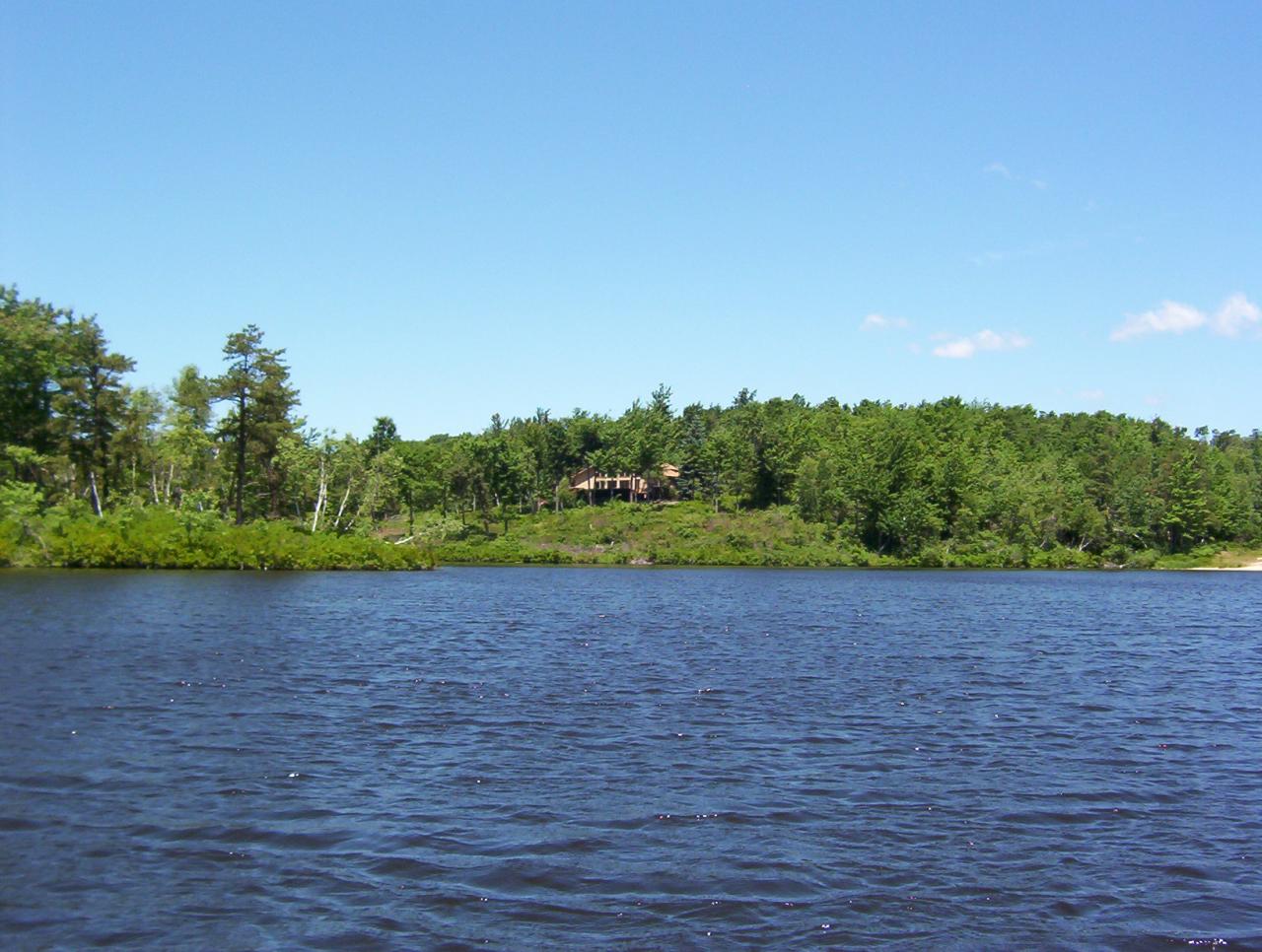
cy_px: 476
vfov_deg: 39.8
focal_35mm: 36
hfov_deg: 51.3
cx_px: 631
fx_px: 1315
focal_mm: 5.54
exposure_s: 1/404
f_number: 5.24
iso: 100
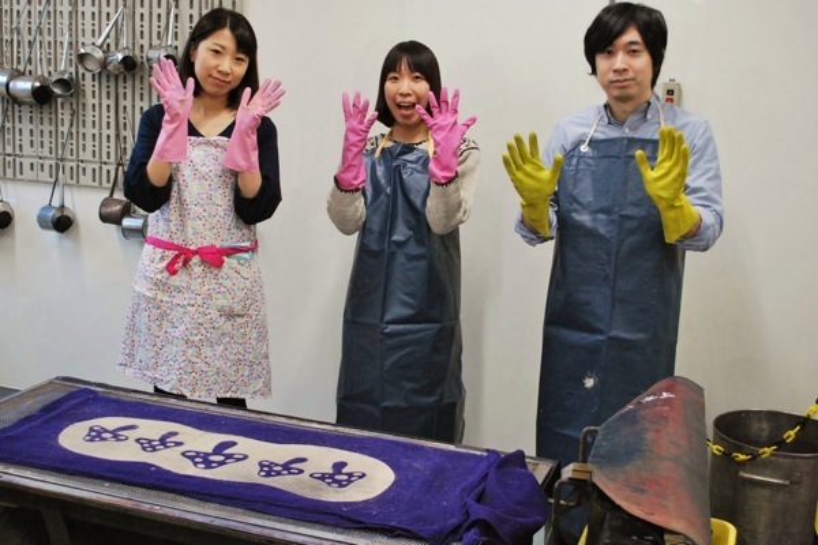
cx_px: 409
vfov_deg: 34.2
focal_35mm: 39
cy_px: 272
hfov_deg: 49.6
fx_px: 886
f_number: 4.5
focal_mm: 26
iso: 800
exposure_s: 1/80
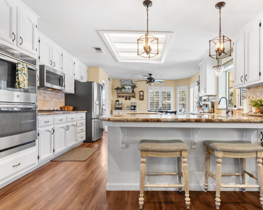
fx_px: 156
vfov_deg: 68.1
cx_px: 151
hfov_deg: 79.9
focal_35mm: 20
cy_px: 109
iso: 1000
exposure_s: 1/6
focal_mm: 17
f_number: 7.1
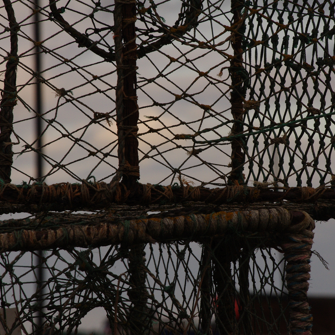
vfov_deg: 5.4
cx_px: 201
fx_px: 3580
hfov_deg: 5.4
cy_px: 167
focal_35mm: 327
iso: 800
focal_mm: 170
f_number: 16
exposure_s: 1/500
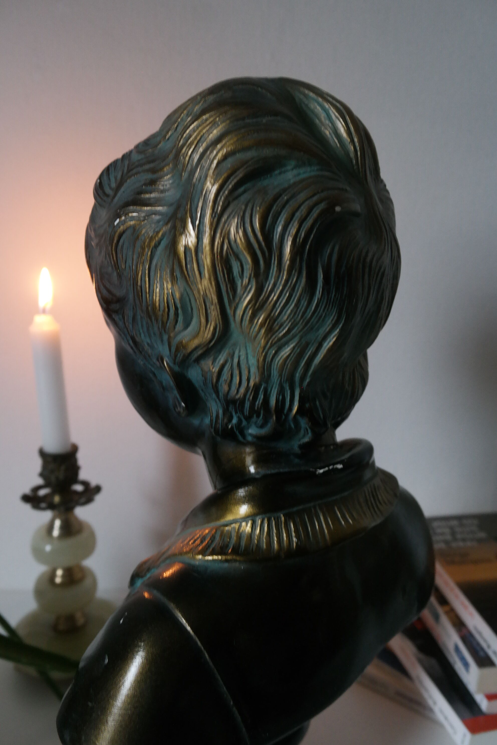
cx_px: 248
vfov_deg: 61.9
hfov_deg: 43.6
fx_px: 621
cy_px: 372
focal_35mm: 30
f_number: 5.6
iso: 1600
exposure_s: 1/30
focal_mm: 20
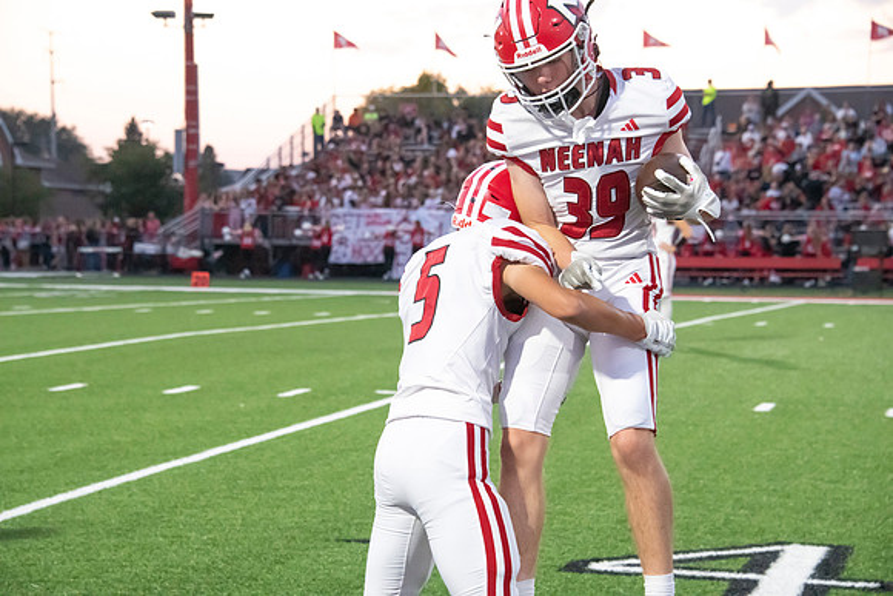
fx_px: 2605
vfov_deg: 13.0
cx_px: 446
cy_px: 298
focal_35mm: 105
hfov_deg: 19.5
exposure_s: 1/400
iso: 10000
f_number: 7.1
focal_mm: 105
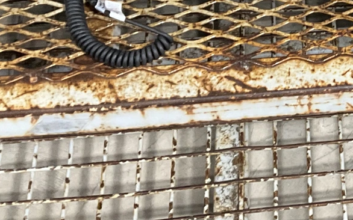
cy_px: -75
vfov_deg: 12.1
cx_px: 489
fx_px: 1010
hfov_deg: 18.2
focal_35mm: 105
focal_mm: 3
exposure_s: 1/40
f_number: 1.8
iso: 200
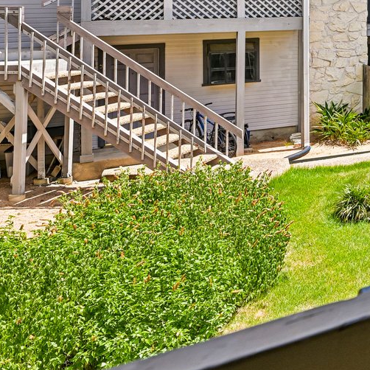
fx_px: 629
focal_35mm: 52
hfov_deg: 20.9
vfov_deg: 30.4
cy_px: -5
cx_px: 682
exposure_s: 1/125
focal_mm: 15
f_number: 5.6
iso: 100
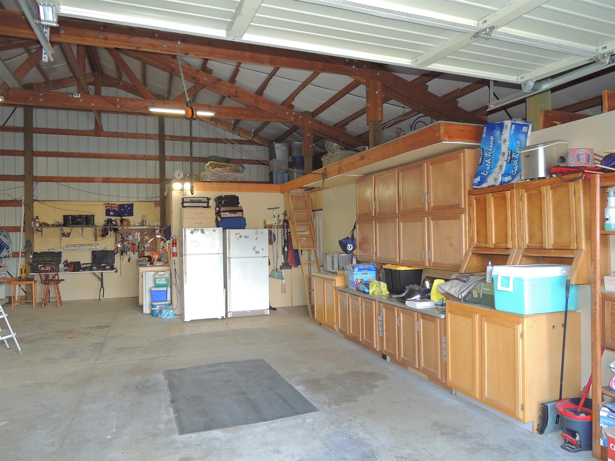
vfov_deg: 56.8
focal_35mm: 24
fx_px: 426
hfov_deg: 71.6
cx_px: 308
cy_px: 230
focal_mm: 4.3
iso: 220
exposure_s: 1/40
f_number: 3
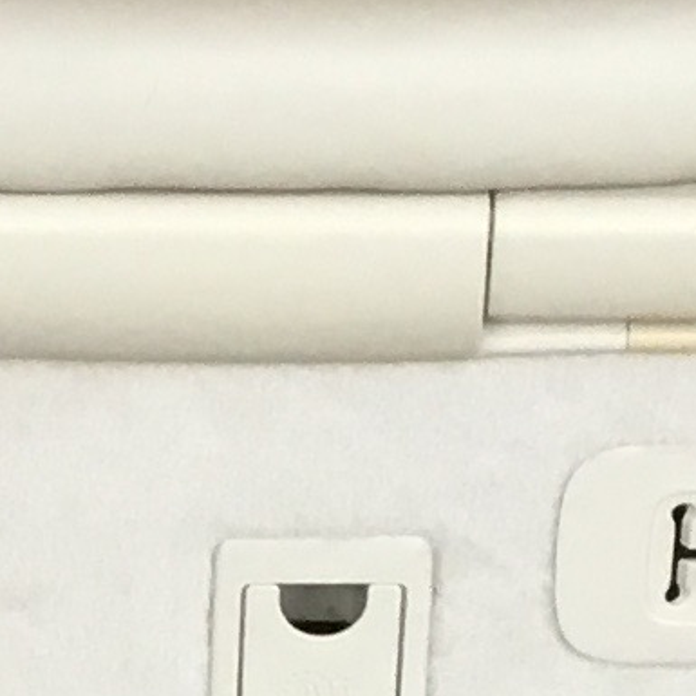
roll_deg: -0.2
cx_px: -43
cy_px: 1681
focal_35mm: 232
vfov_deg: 7.1
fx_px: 5277
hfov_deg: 7.5
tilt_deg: -22.5
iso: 50
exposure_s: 1/30
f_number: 2.4
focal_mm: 3.3
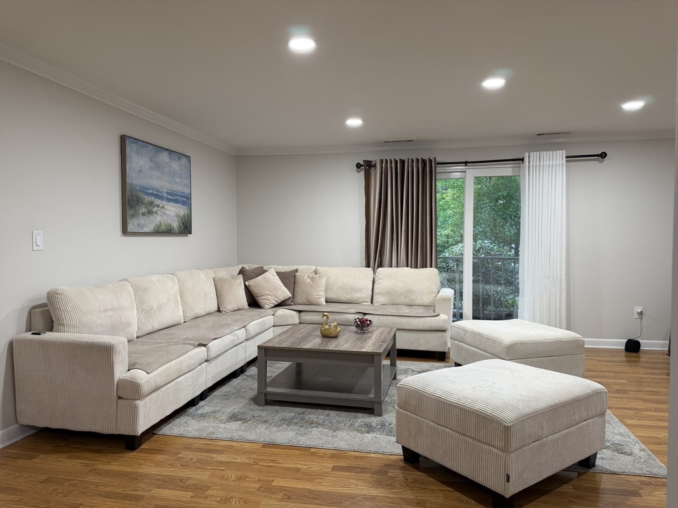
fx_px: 470
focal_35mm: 24
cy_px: 254
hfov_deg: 71.6
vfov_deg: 56.8
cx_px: 339
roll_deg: +0.8
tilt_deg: -2.1
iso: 125
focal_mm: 6.76
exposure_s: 1/60
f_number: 1.78
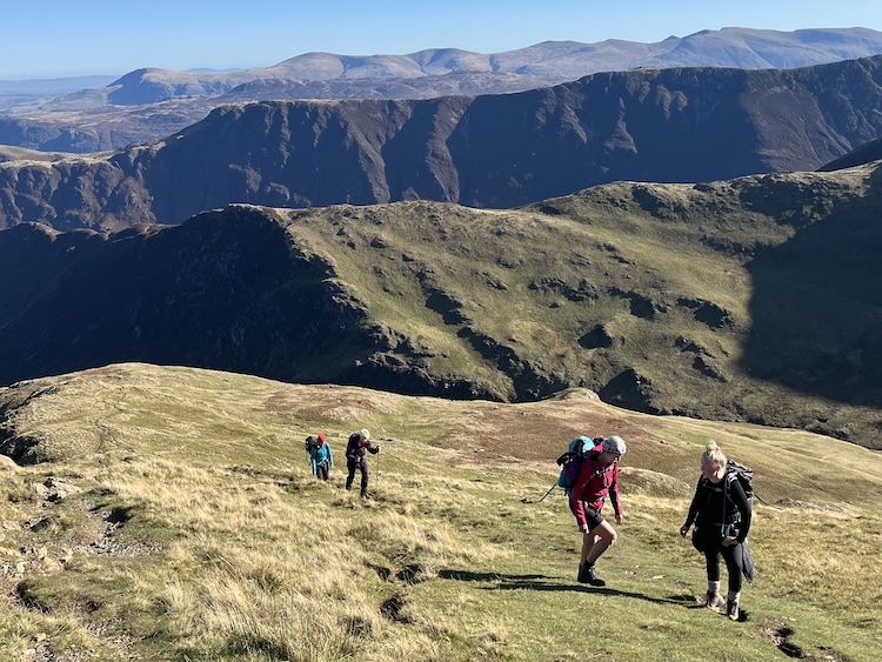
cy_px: 331
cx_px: 441
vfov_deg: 53.1
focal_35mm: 26
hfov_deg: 67.3
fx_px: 663
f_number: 1.6
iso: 50
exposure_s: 1/2463
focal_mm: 5.1
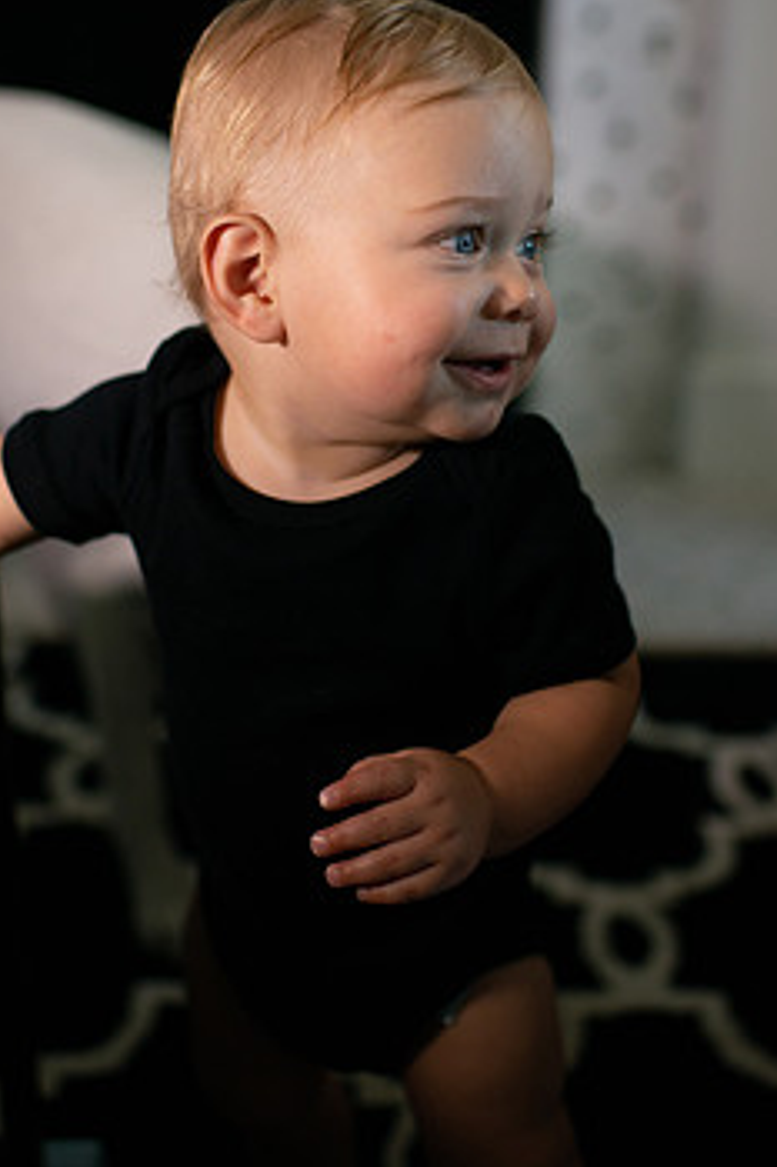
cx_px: 327
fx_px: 1458
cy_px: 427
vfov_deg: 43.2
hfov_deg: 29.8
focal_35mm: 45
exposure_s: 1/1250
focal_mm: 35
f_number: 2
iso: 640
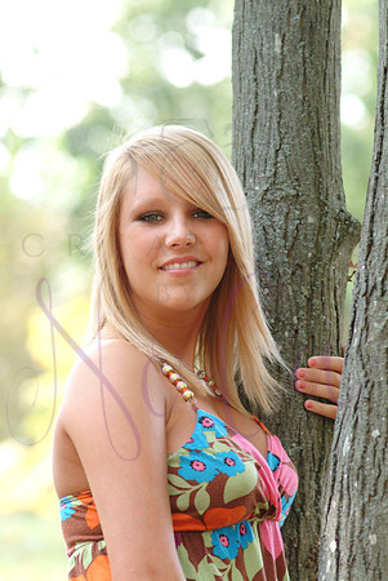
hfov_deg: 7.3
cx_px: 194
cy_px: 290
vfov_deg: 10.9
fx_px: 3048
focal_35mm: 189
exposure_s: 1/90
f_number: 4
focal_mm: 126
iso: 400
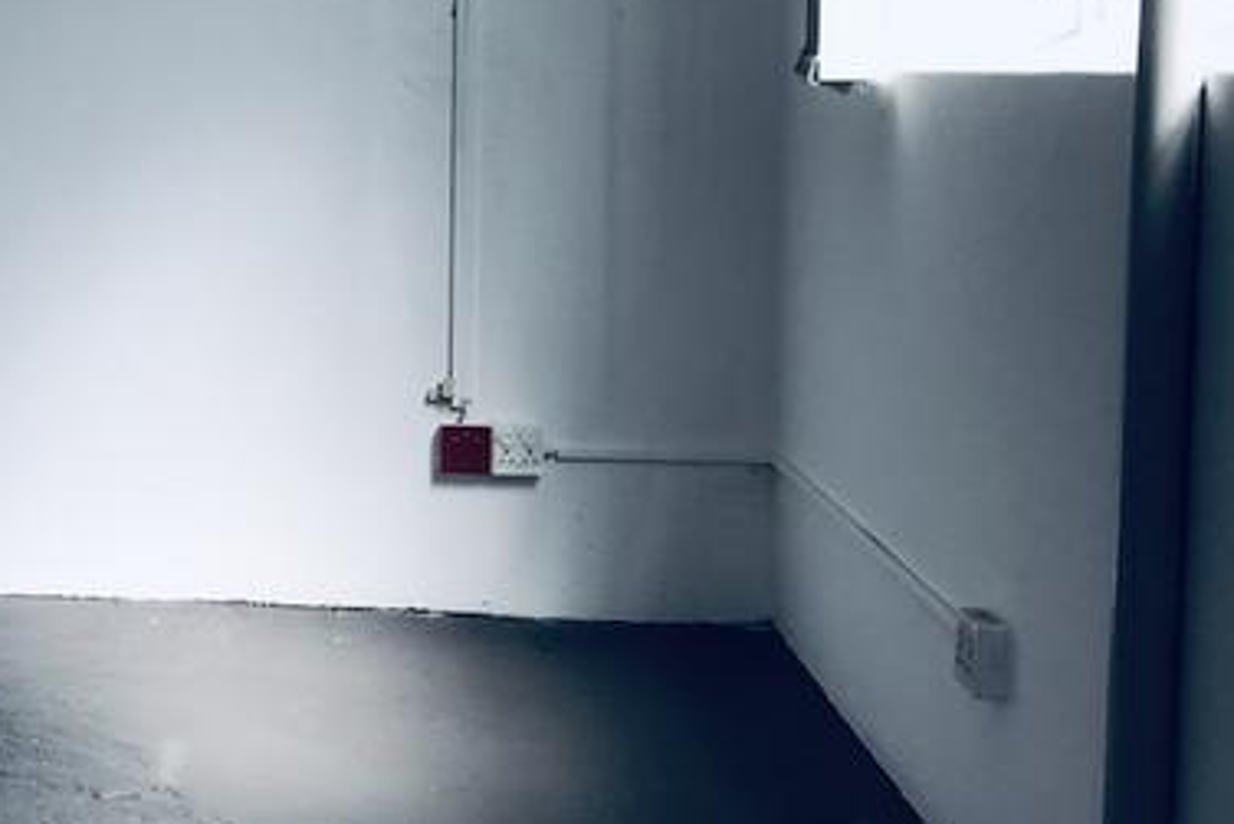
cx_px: -69
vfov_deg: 21.9
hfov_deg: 29.6
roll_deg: +1.8
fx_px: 2126
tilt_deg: -5.9
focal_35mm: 62
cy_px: 305
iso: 20
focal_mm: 3.99
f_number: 1.8
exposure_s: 1/202
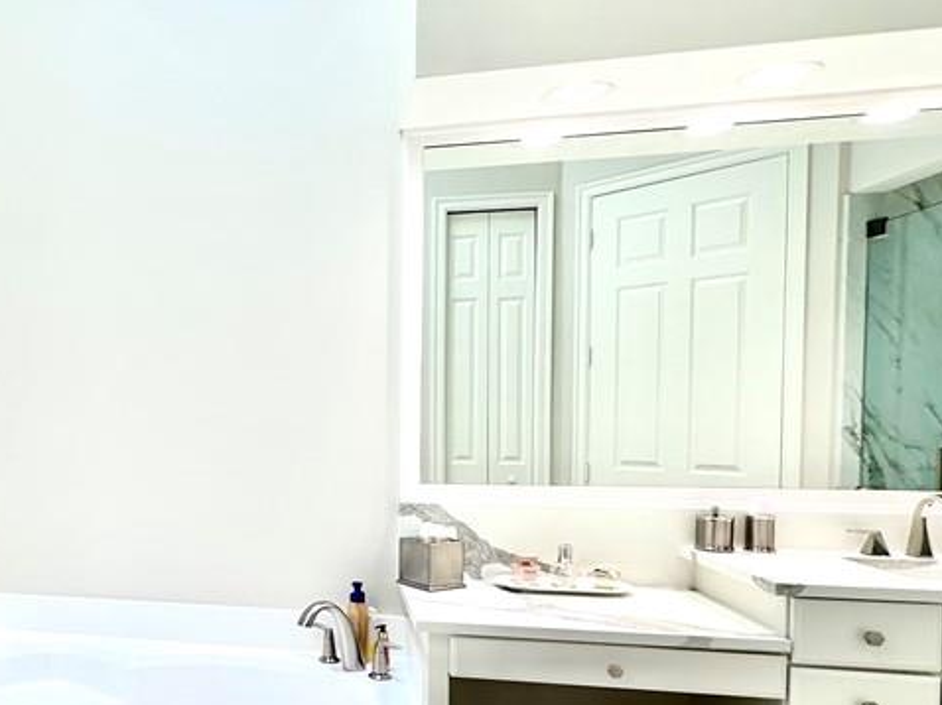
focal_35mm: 30
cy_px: 433
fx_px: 816
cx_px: 132
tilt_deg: -1.2
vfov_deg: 46.4
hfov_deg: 54.0
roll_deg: -0.1
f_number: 2.2
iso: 50
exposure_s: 1/120
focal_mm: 2.22
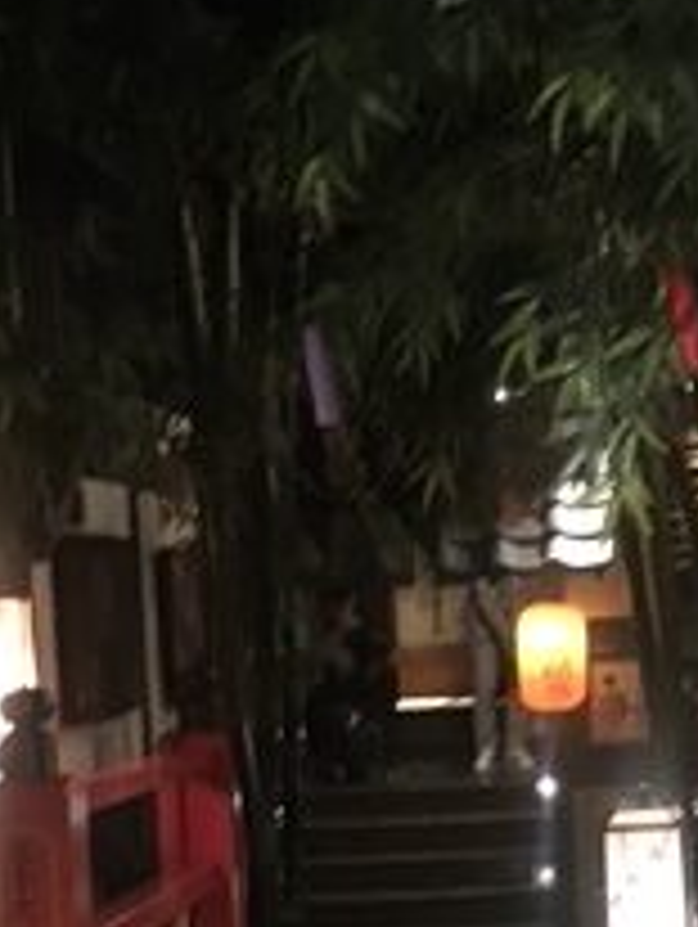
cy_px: 720
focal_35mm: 90
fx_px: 2415
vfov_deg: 21.5
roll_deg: +2.6
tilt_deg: -1.1
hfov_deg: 16.2
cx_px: 639
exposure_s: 1/15
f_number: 2.2
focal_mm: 4.15
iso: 500
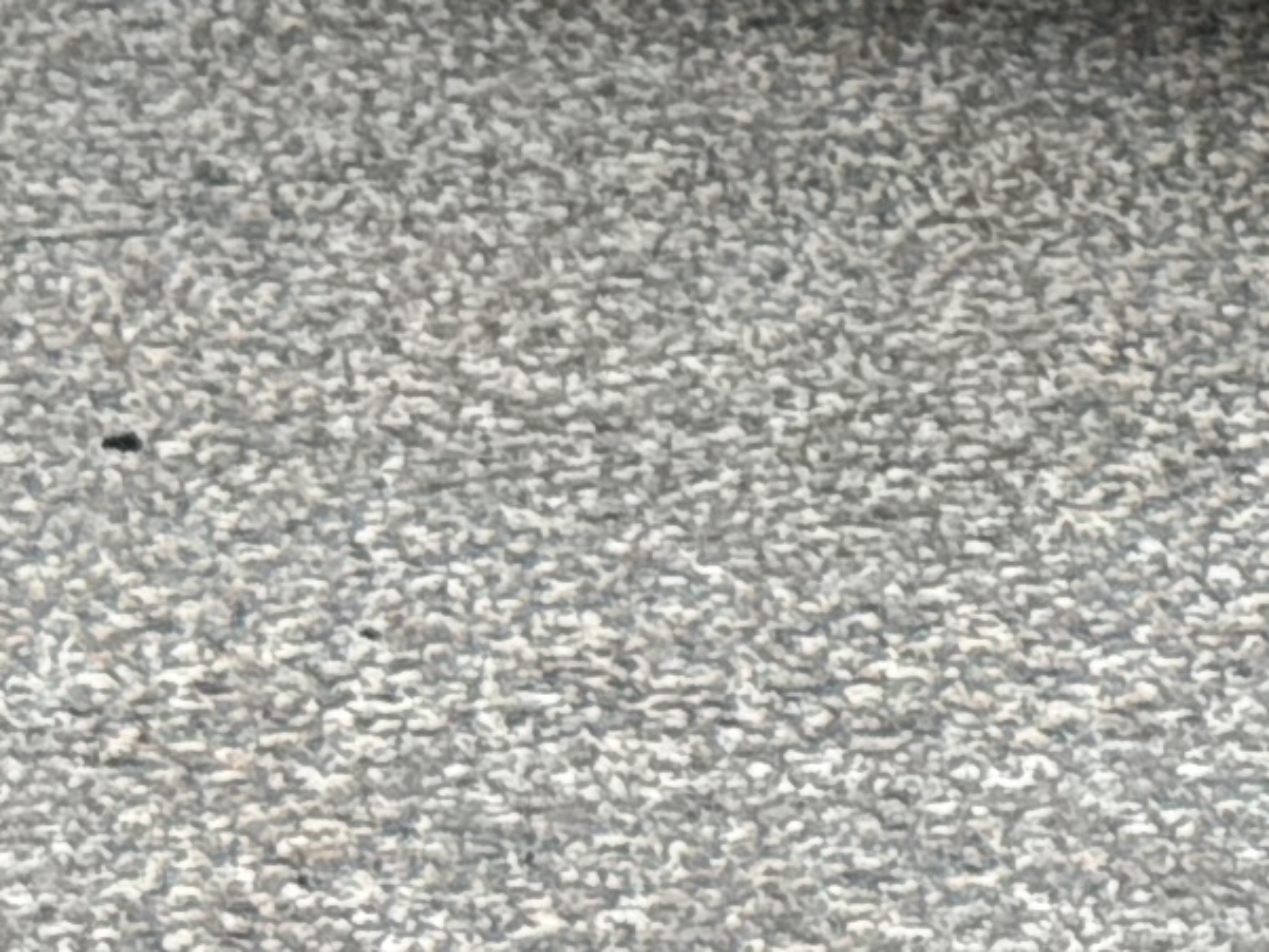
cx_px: 2280
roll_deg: +1.2
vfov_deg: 4.4
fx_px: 11807
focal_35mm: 322
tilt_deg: +2.4
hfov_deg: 6.0
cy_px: -1900
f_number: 1.78
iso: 100
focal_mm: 6.76
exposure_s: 1/2865
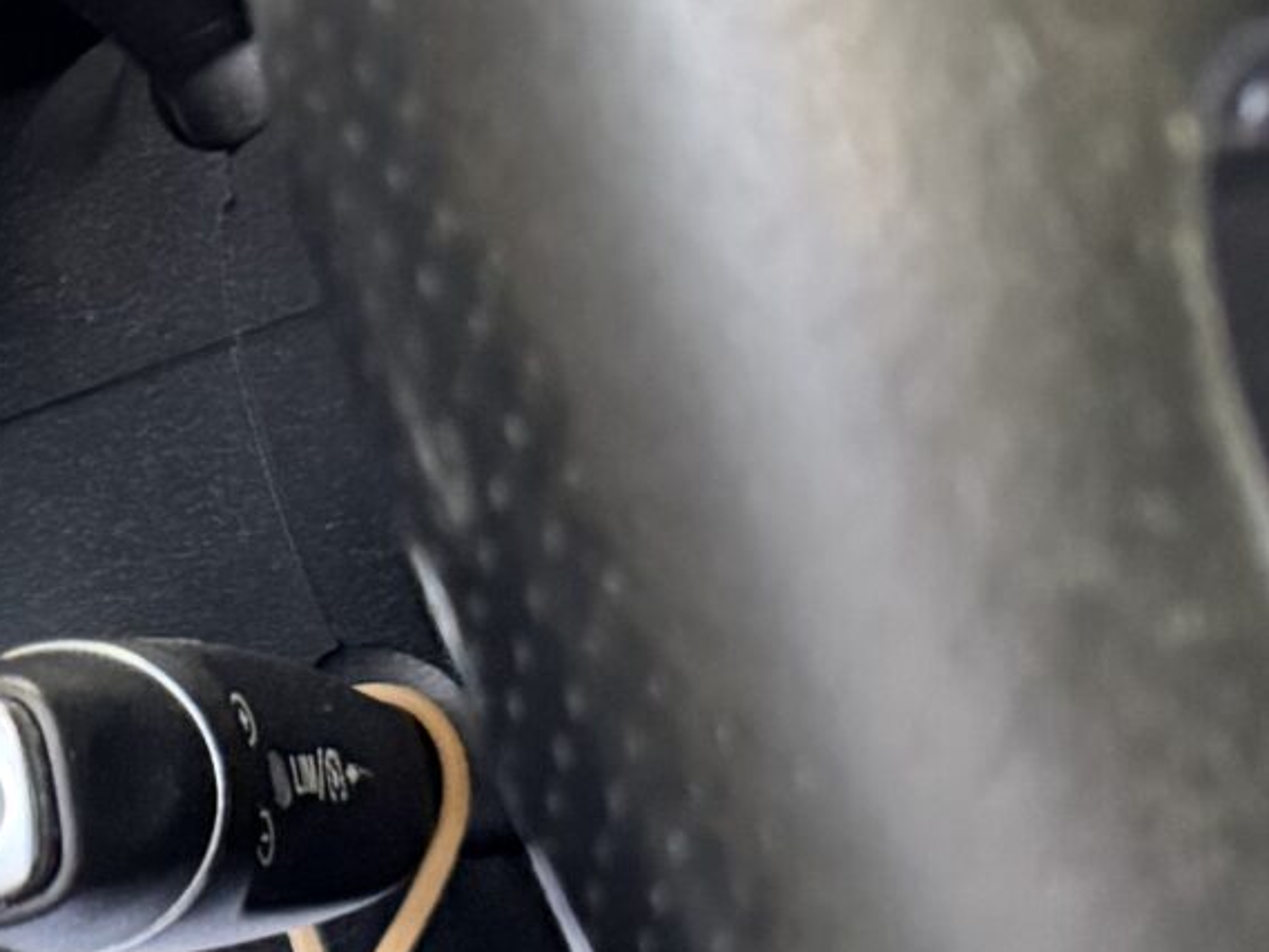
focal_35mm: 108
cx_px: -1441
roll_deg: +0.0
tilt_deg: -16.0
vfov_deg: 13.5
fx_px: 3960
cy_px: 997
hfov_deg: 14.4
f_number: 1.78
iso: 800
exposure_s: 1/50
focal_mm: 6.76
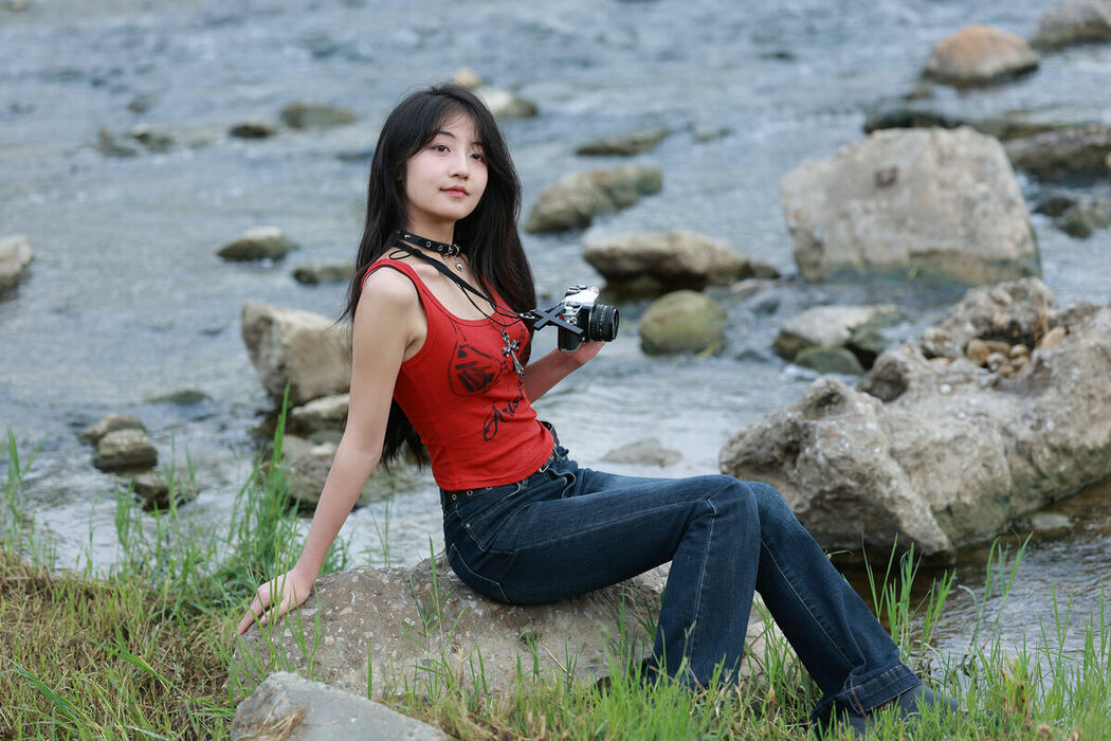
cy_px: 370
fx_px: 2839
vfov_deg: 14.9
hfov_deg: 22.1
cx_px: 556
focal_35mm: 92
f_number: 2.8
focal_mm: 92
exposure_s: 1/400
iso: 100
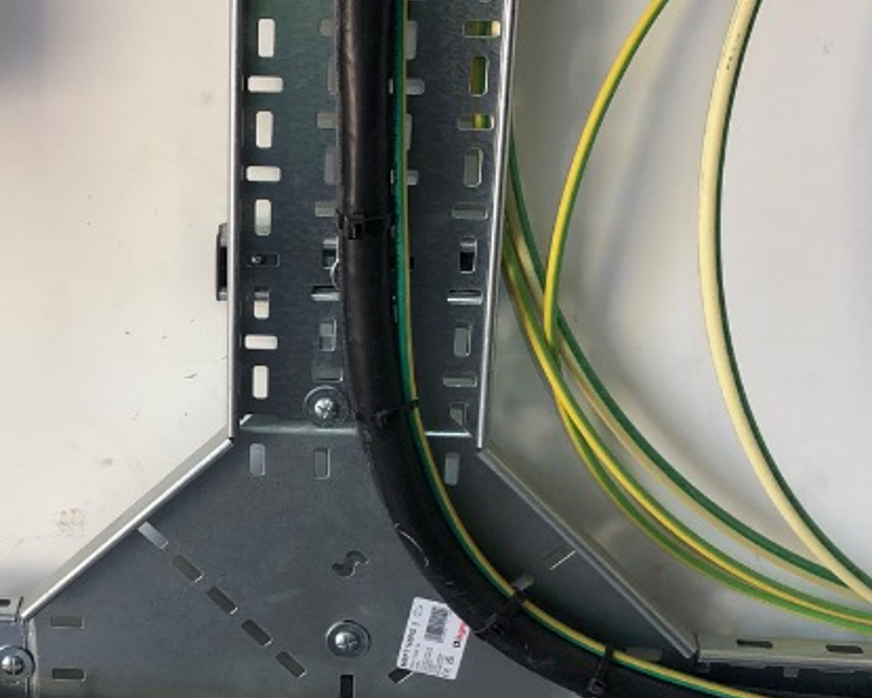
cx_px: 90
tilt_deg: -24.7
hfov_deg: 23.5
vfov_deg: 19.4
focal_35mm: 79
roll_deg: +1.7
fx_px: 2039
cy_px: 442
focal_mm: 4
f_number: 1.8
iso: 25
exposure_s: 1/85
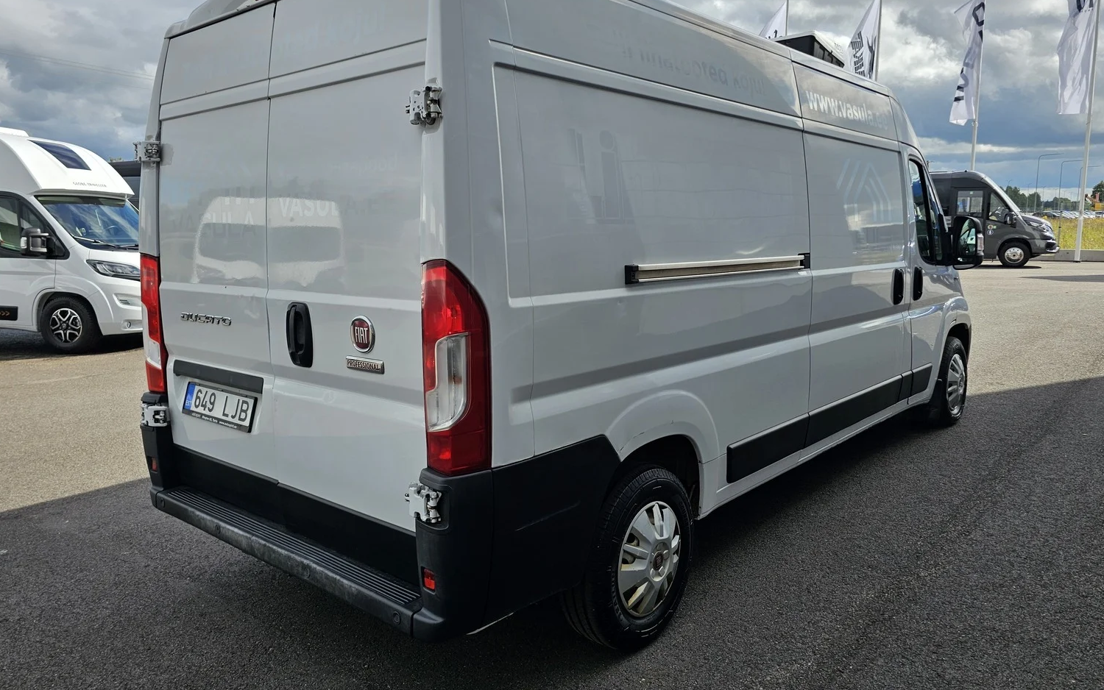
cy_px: 314
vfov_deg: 47.6
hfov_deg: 70.4
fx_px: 782
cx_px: 523
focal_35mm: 26
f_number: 1.7
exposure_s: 1/717
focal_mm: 6.3
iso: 10
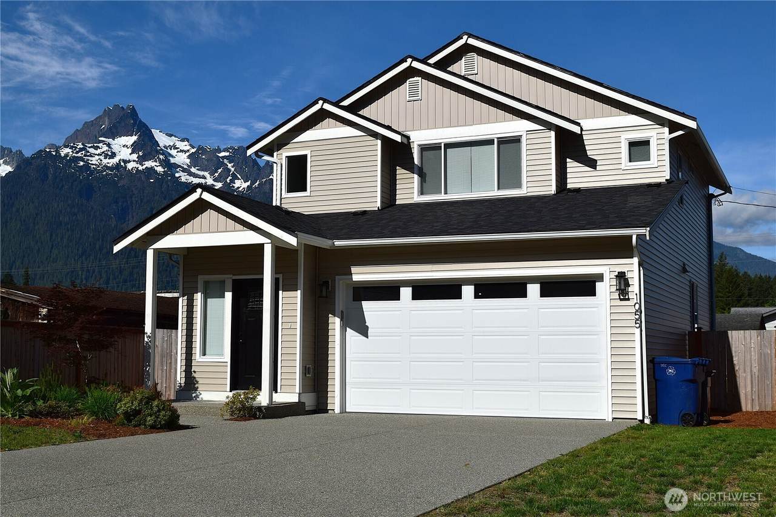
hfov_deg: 43.6
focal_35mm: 45
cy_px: 258
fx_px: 970
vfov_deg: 29.9
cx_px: 388
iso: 200
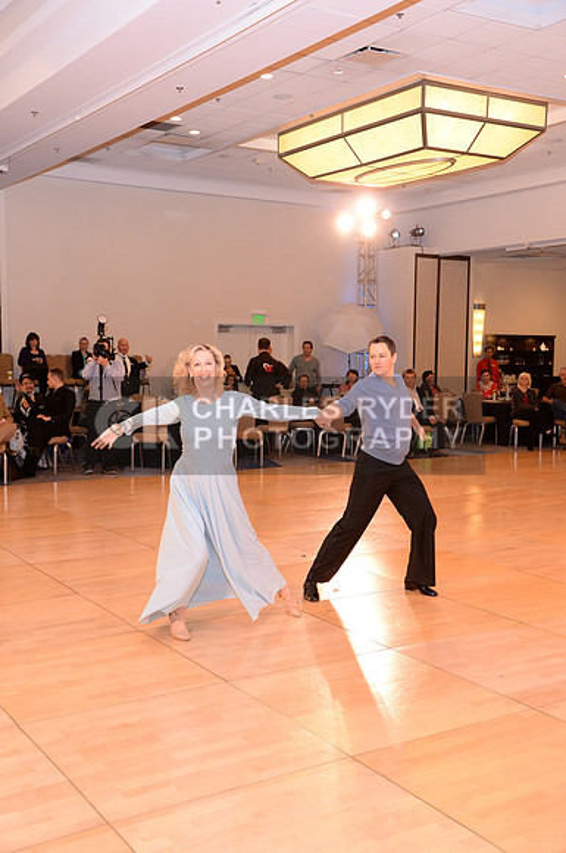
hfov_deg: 30.4
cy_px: 426
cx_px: 283
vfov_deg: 44.6
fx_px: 1041
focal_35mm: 44
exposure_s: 1/200
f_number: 5
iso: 2500
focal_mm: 44
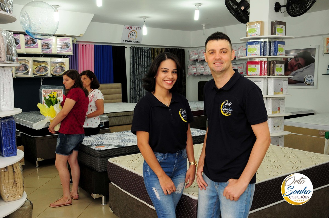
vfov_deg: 35.4
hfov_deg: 51.3
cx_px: 164
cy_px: 109
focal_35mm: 38
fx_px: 342
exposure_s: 1/60
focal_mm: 25
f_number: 5.6
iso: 400
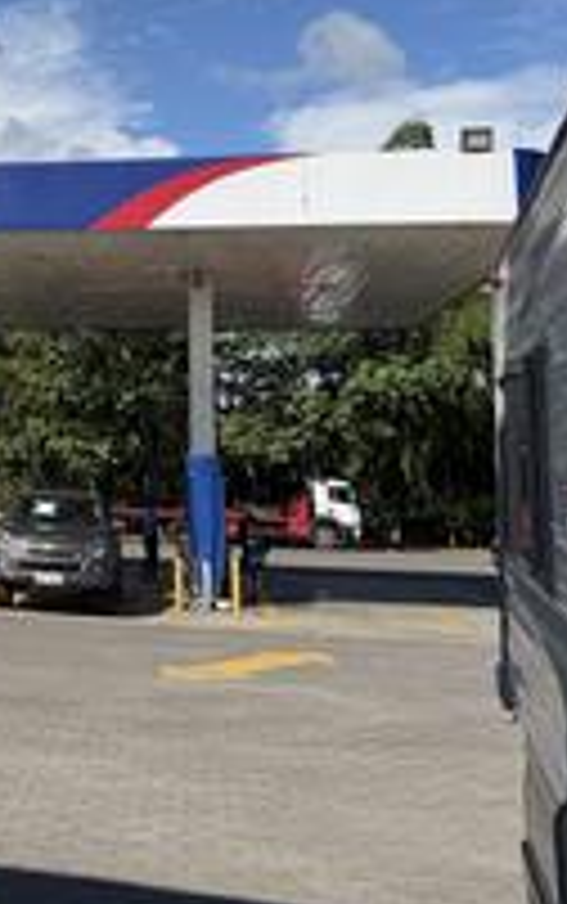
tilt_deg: +8.5
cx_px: -182
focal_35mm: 54
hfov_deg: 21.6
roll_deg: -1.7
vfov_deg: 36.9
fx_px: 1332
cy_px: 265
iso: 80
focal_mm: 6.76
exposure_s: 1/8130
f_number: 1.78
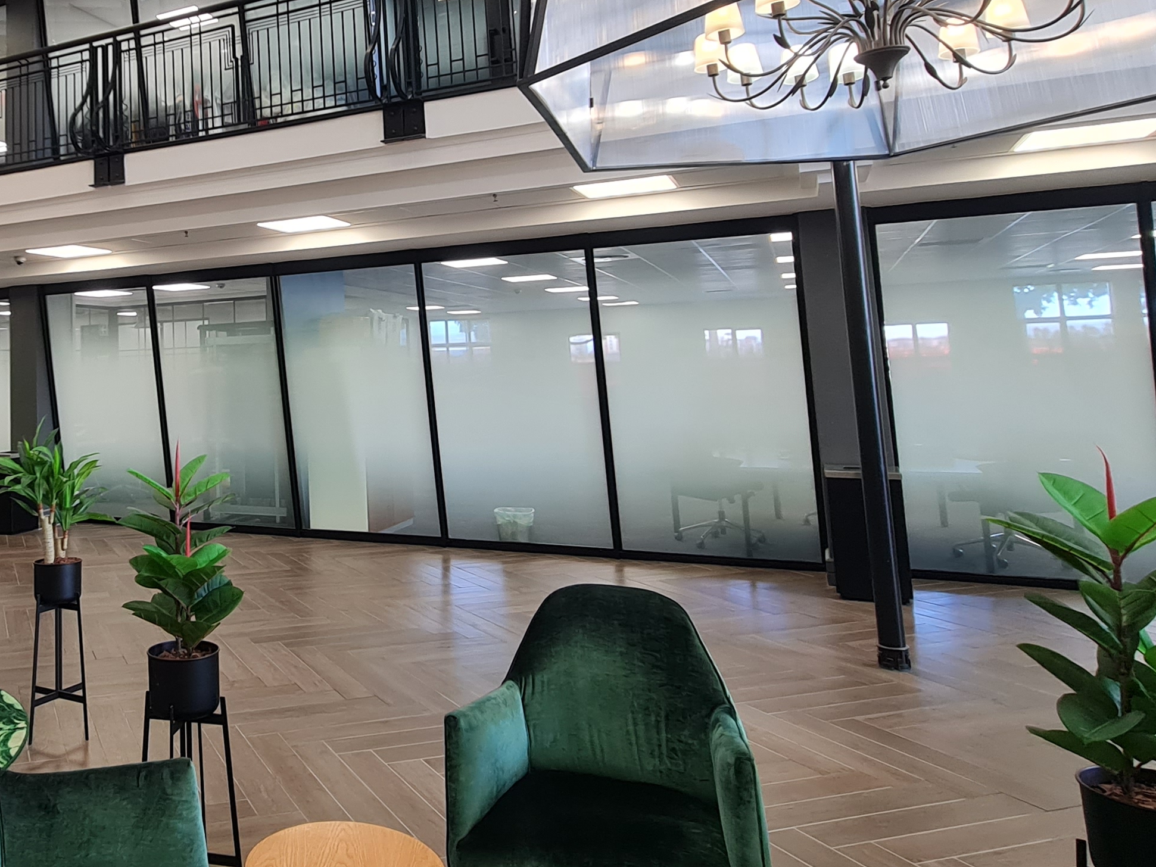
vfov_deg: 50.0
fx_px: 902
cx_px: 188
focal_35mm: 27
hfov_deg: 58.8
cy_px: 257
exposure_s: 1/50
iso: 125
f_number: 2.2
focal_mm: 2.2
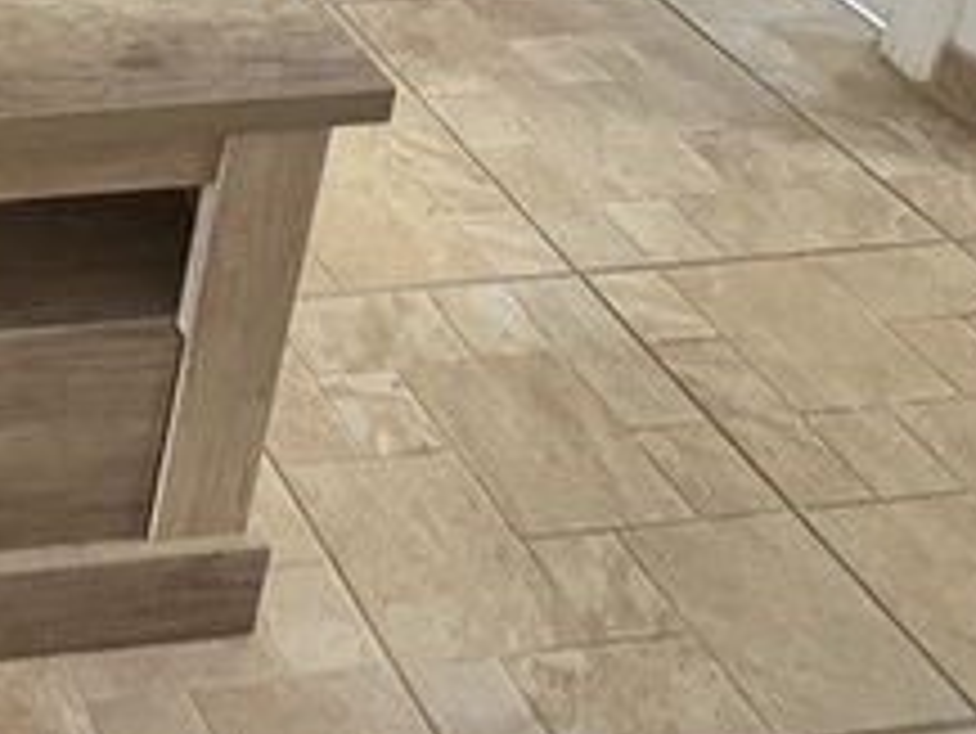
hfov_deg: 25.5
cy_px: -561
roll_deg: -1.1
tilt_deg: -17.2
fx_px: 1636
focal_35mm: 58
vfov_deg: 19.4
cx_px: -463
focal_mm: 2.22
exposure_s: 1/60
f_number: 2.2
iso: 800
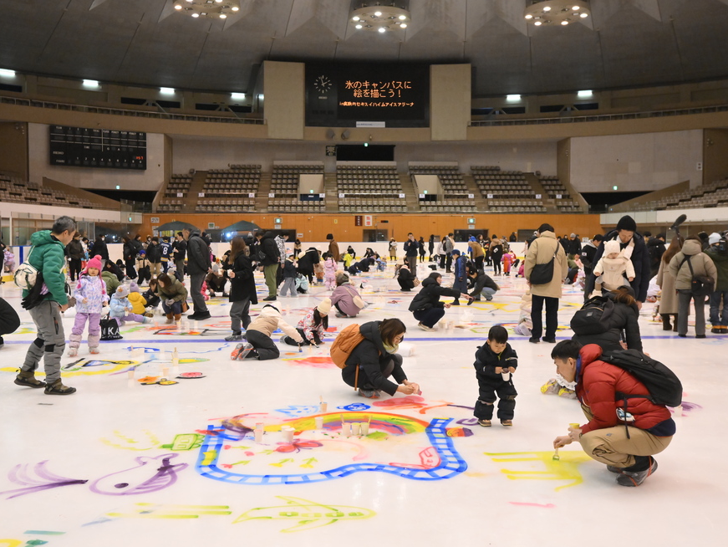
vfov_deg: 44.2
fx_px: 673
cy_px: 271
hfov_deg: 56.8
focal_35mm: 32
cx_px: 354
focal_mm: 29
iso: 5000
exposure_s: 1/250
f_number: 6.3
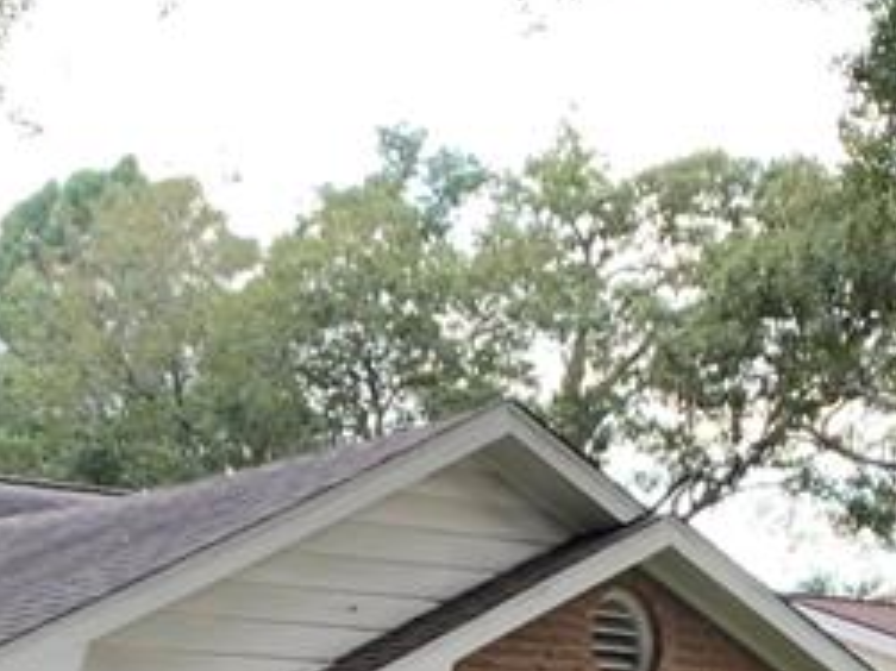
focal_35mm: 106
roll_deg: +1.0
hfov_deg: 18.3
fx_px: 2742
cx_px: 100
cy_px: 1096
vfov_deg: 13.0
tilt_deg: -3.8
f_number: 1.8
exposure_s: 1/121
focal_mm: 4.25
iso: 32
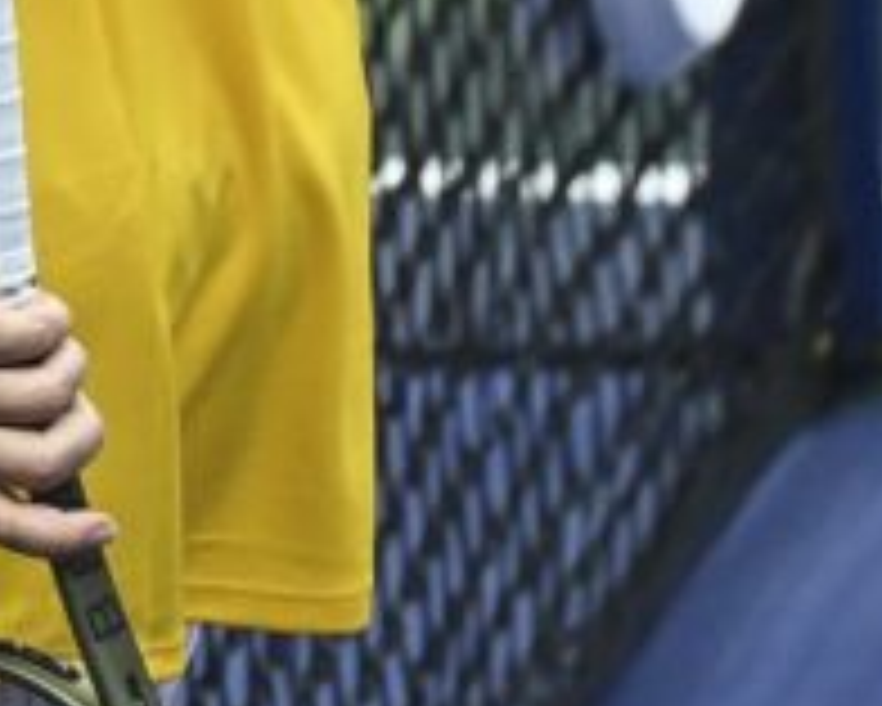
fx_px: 78847
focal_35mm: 3019
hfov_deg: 0.6
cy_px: -1032
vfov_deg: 0.5
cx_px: -886
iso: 5000
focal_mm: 450
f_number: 5.6
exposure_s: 1/1000
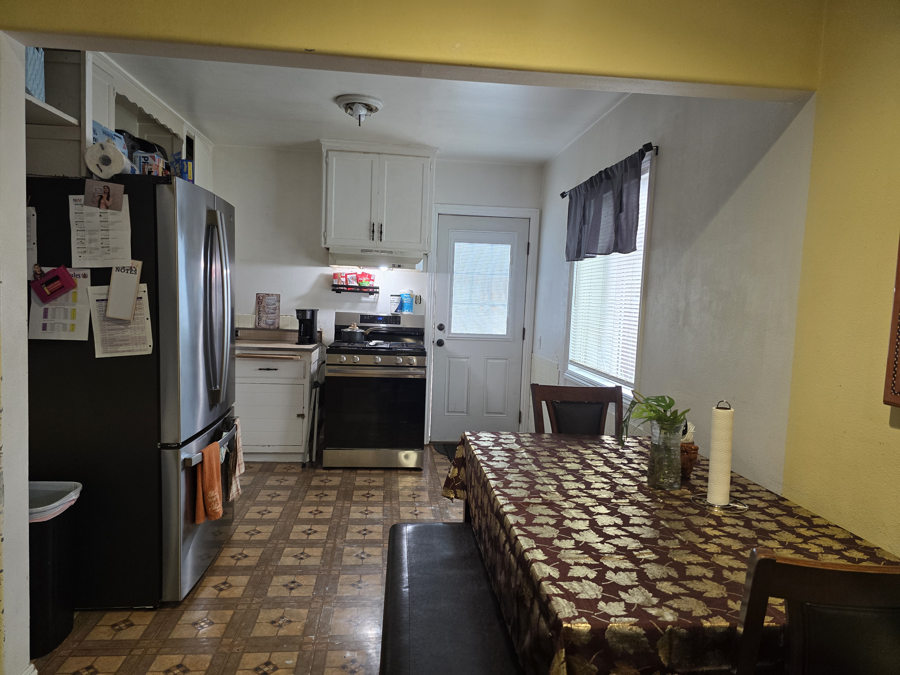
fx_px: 598
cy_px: 338
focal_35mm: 23
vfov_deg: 58.9
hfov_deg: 73.9
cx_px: 450
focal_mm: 6.3
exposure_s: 1/120
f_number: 1.7
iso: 250
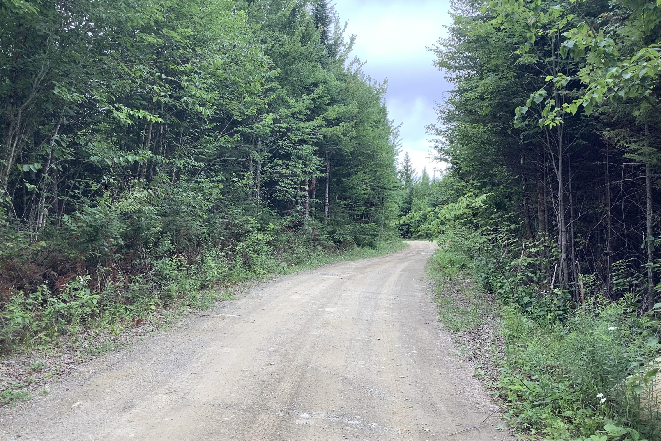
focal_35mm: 33
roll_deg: +1.5
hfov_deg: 57.2
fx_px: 606
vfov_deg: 39.9
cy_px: 236
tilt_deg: +0.2
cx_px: 325
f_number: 2.4
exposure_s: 1/120
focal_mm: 3.3
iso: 32
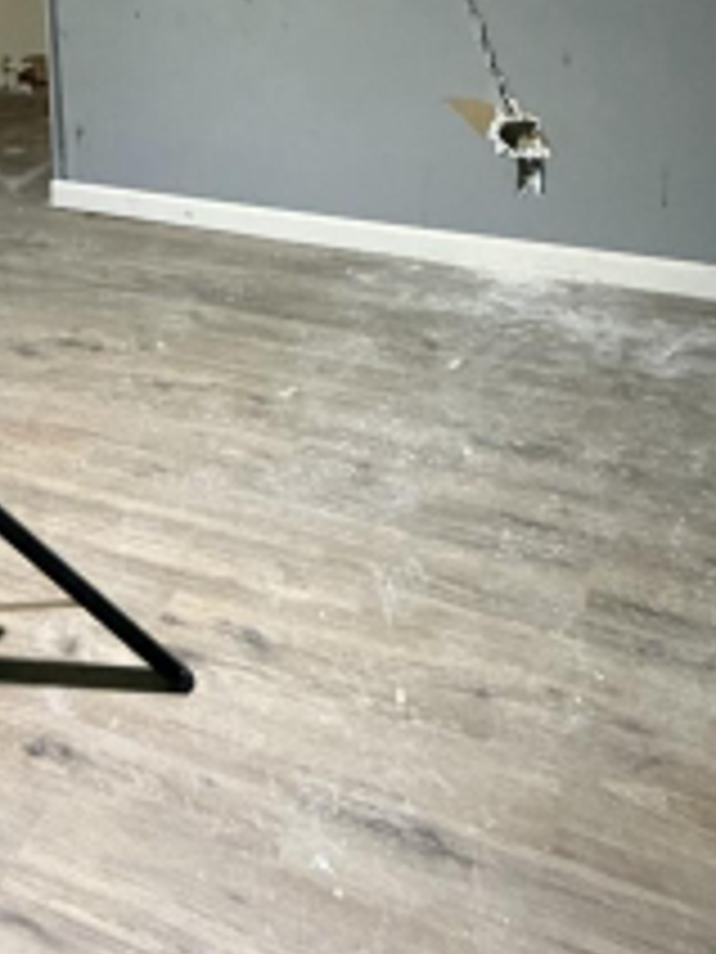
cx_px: 113
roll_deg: +3.0
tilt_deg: -9.0
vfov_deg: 37.1
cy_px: -56
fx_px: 1213
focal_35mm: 44
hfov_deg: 31.7
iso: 640
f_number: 2.2
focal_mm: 2.22
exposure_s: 1/60
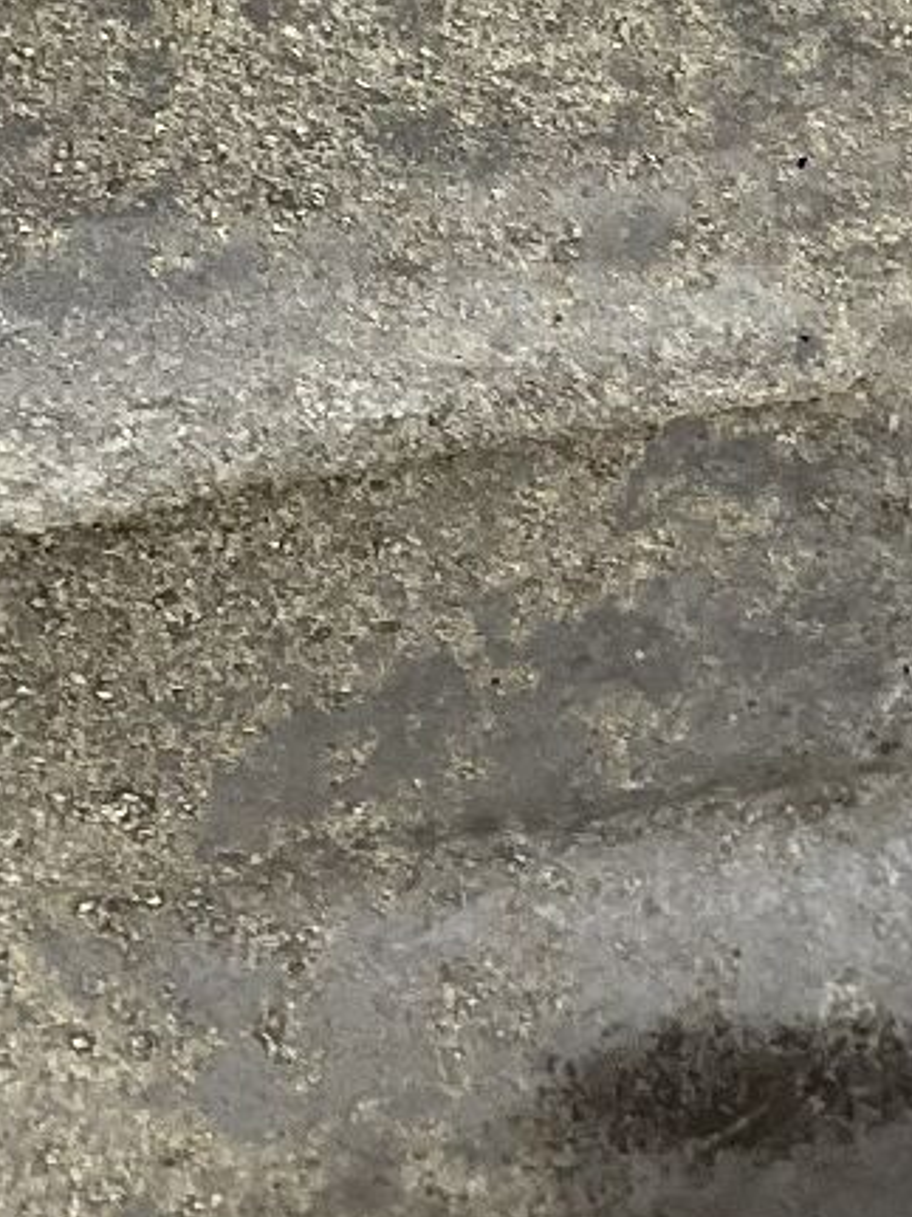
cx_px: 239
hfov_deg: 11.5
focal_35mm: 129
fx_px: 4534
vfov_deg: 14.9
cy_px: -148
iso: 40
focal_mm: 3
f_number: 1.8
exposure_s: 1/50
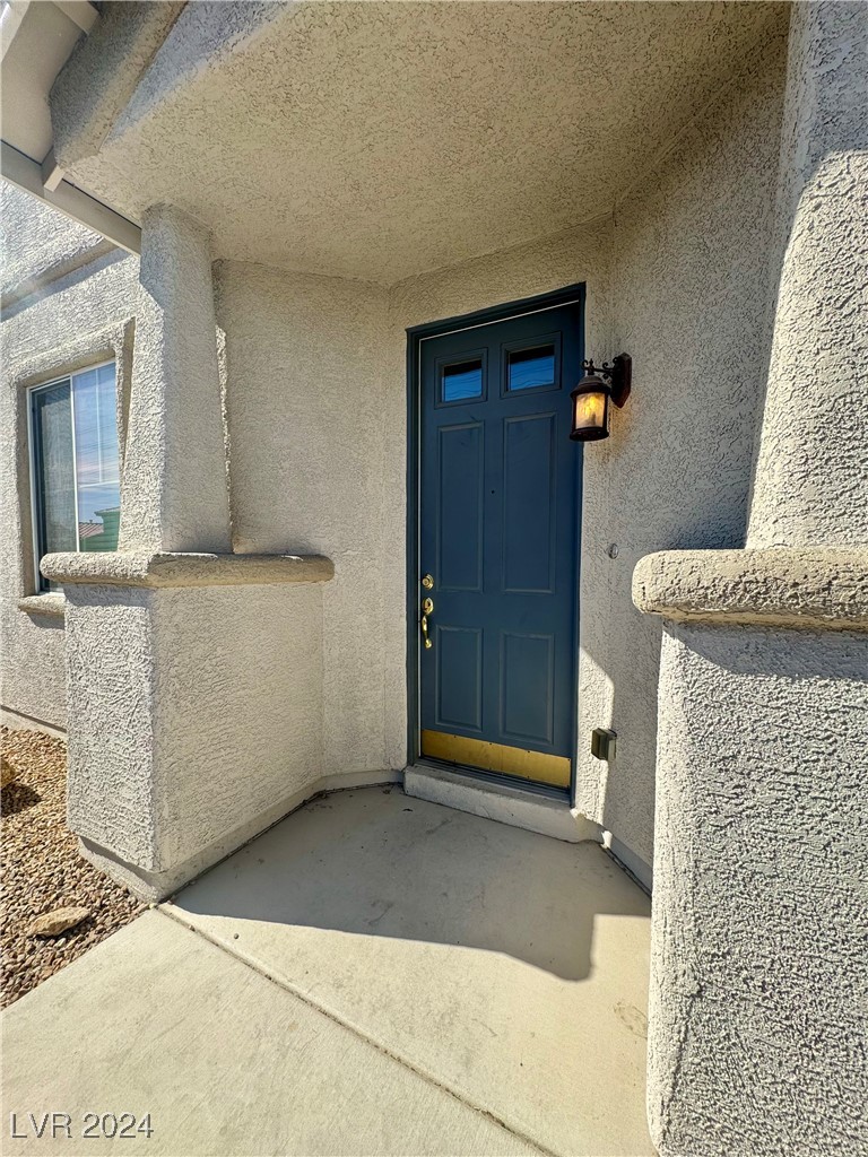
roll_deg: +0.4
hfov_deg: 85.7
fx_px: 468
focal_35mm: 14
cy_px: 578
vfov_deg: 102.1
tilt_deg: -3.8
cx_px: 434
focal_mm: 2.22
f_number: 2.2
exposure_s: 1/763
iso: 50
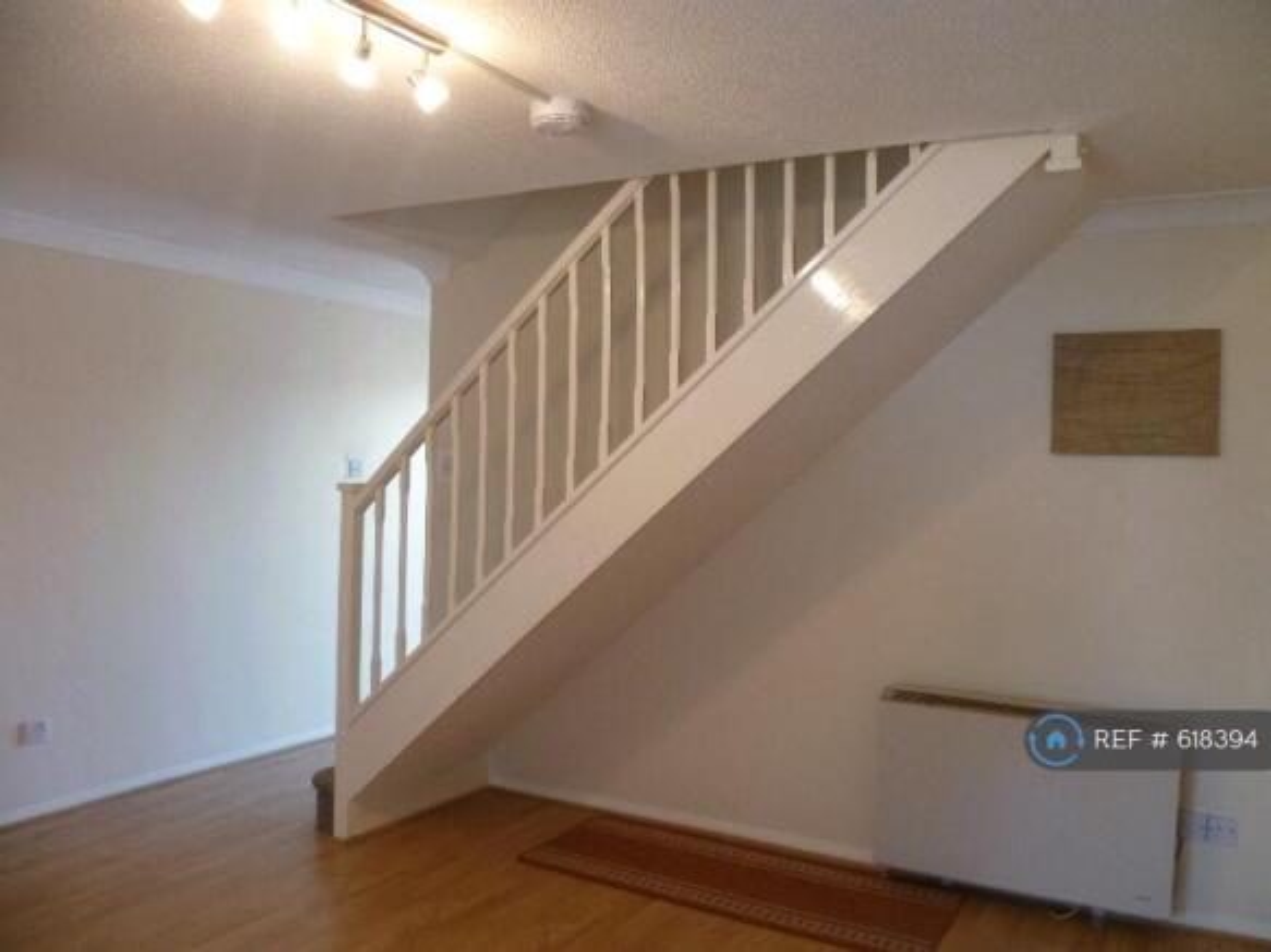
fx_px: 1028
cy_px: 476
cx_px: 636
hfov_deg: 63.5
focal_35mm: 28
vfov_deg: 49.7
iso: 200
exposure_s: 1/30
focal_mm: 5
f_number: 2.8
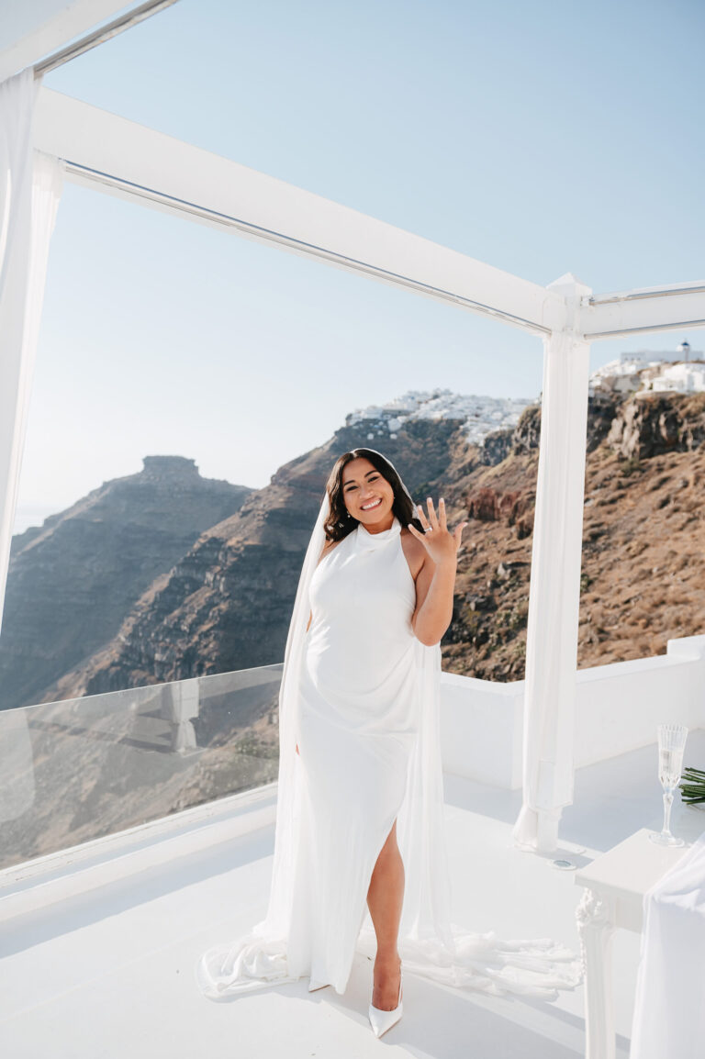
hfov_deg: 41.1
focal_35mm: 32
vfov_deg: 58.7
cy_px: 530
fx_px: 941
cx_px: 352
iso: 100
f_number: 4
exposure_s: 1/1600
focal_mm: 32
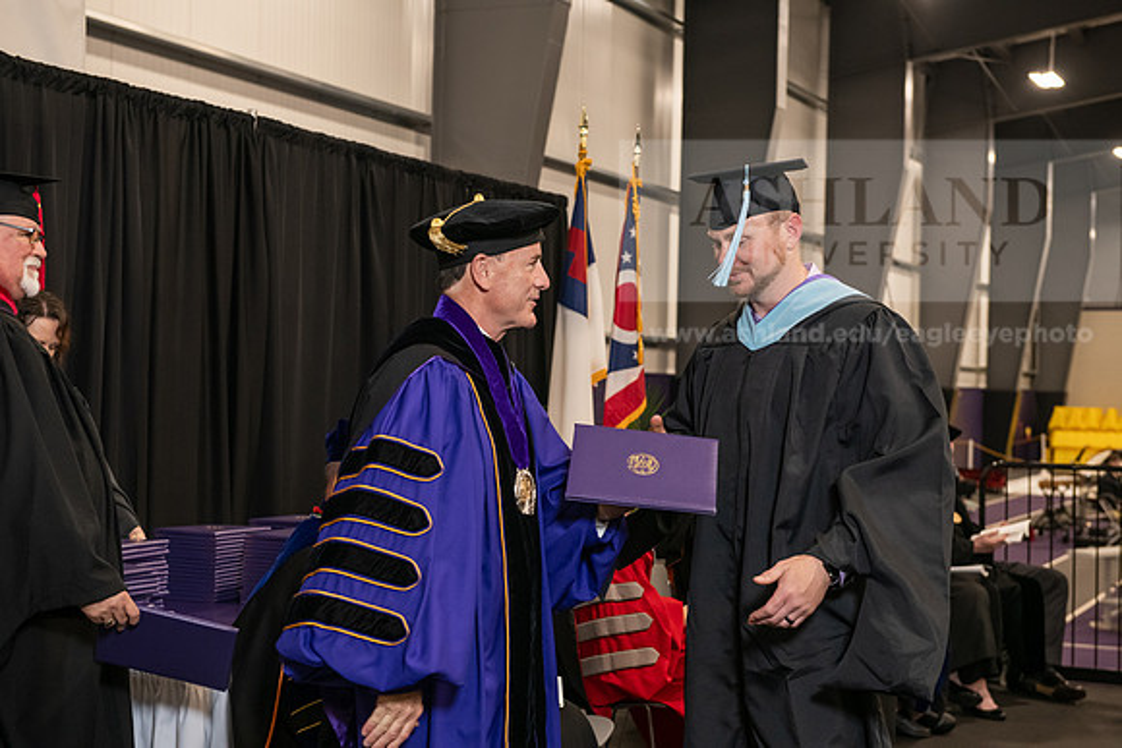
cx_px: 561
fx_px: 1870
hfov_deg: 33.4
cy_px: 374
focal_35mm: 60
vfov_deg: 22.6
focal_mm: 60
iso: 2000
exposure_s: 1/125
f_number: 5
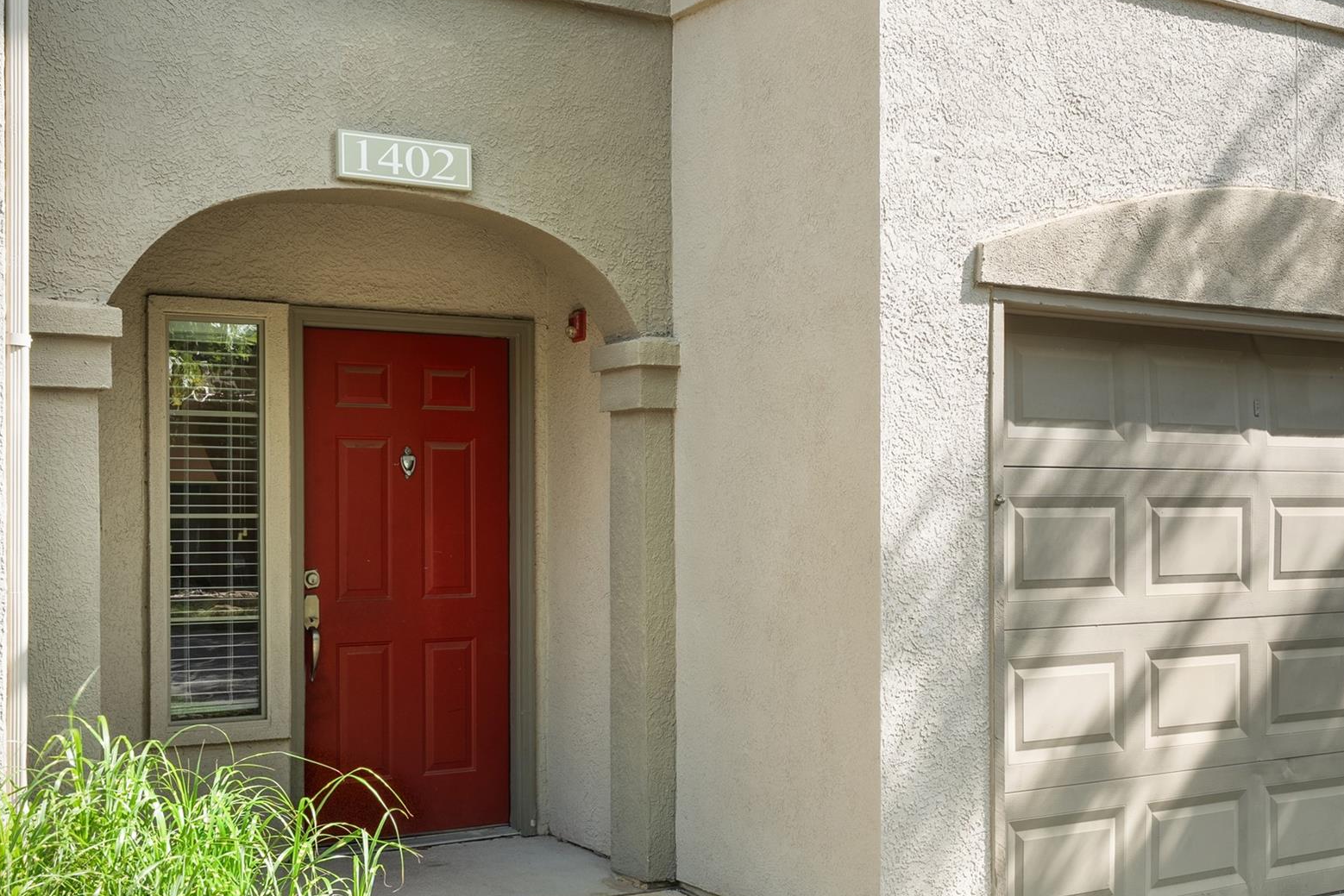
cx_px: 736
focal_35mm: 46
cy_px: 512
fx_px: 1717
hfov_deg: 42.7
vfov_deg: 29.2
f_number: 10
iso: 250
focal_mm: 35
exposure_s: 1/15
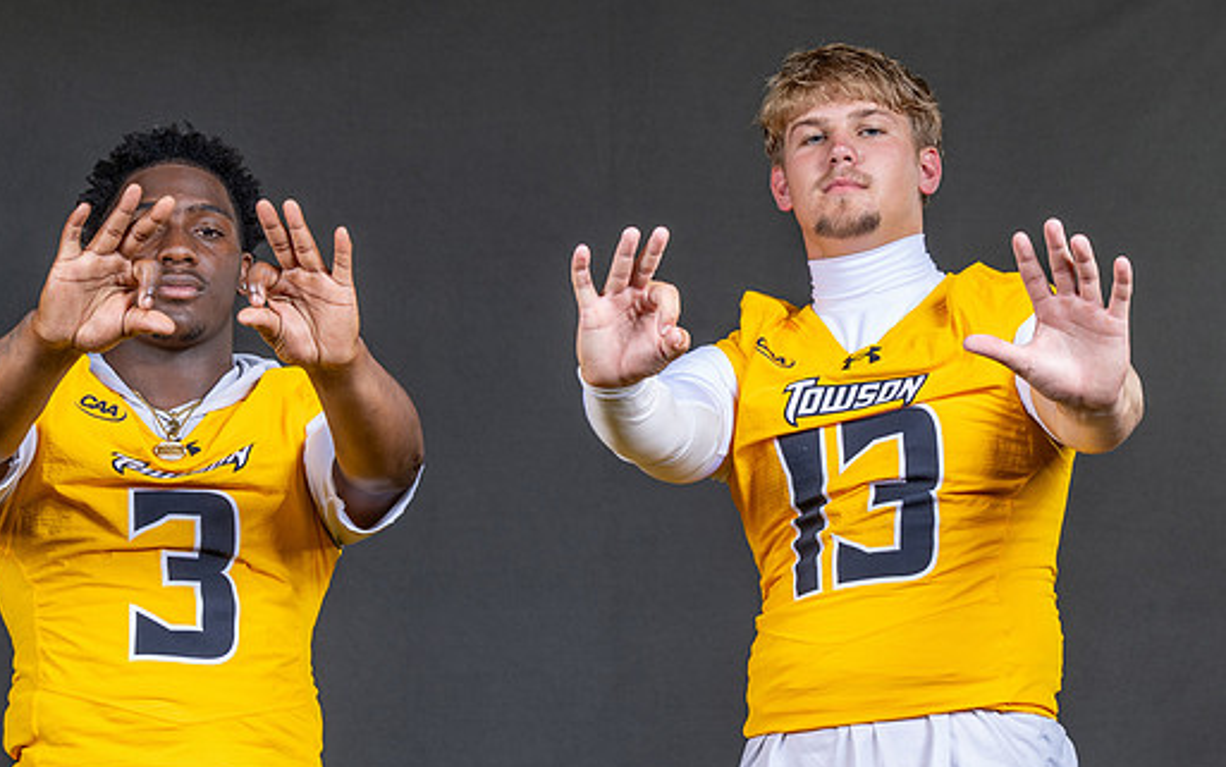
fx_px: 3443
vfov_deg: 12.7
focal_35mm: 103
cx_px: 795
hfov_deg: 20.1
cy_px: 429
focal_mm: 57
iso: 100
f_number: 6.3
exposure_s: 1/200
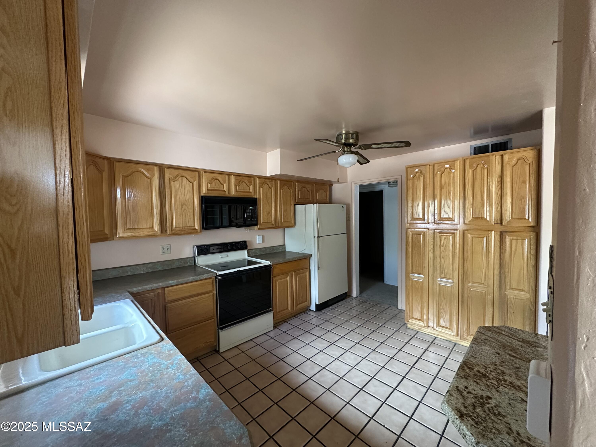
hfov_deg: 102.1
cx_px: 298
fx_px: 241
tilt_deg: -1.7
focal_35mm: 14
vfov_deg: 85.7
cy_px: 224
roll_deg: +0.7
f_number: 2.2
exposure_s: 1/60
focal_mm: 2.22
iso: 400
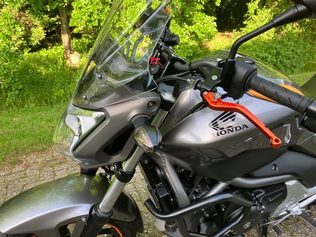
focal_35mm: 28
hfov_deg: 63.4
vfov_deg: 49.7
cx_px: 158
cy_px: 118
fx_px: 256
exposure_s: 1/121
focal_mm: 3.99
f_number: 1.8
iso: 40
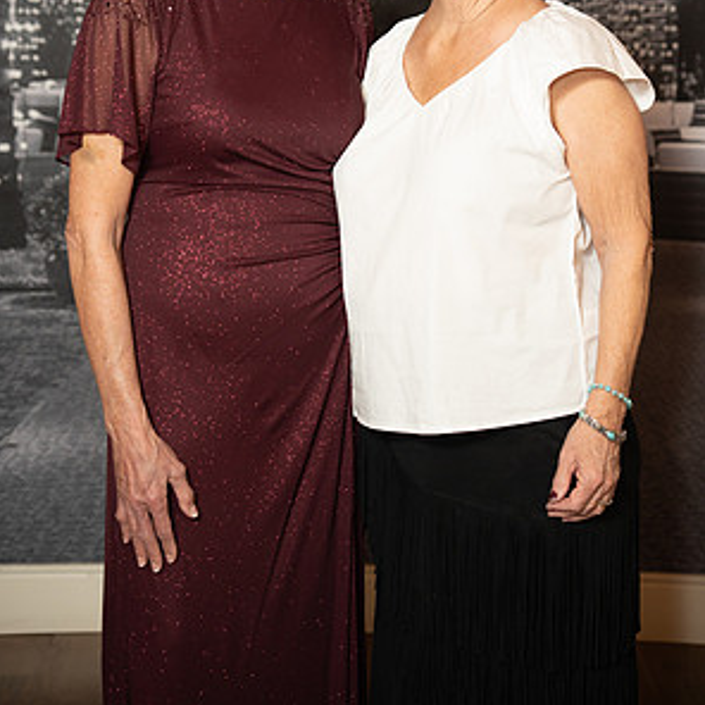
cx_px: 352
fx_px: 1751
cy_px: 176
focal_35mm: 76
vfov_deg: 22.5
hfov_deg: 22.8
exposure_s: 1/160
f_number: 2.8
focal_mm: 58.8
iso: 1000
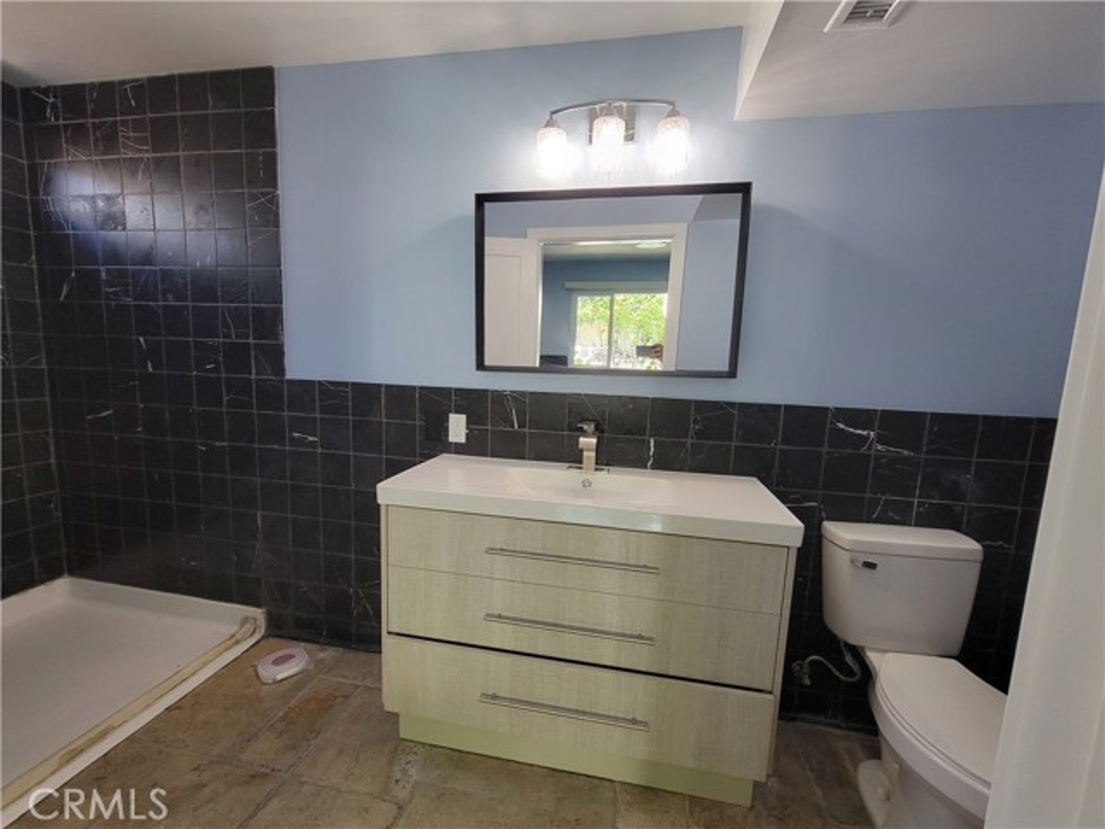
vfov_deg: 89.9
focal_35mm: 13
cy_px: 414
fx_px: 415
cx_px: 552
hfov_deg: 106.2
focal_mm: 2.2
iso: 320
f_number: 2.2
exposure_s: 1/60
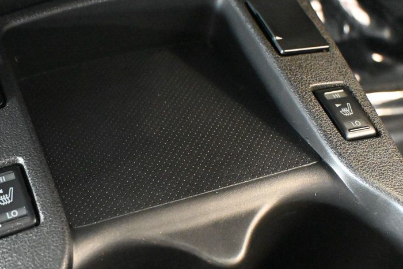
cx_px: 132
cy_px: 161
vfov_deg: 22.4
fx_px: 675
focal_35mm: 60
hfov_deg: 32.9
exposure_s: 1/15
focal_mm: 27.5
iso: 12800
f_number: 4.5
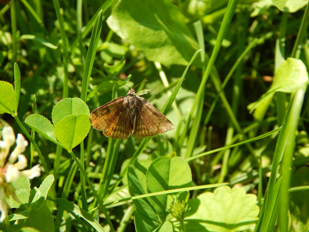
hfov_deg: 26.0
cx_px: 154
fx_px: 670
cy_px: 116
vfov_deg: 19.6
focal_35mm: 75
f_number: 4.2
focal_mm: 13.5
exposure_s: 1/400
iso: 125
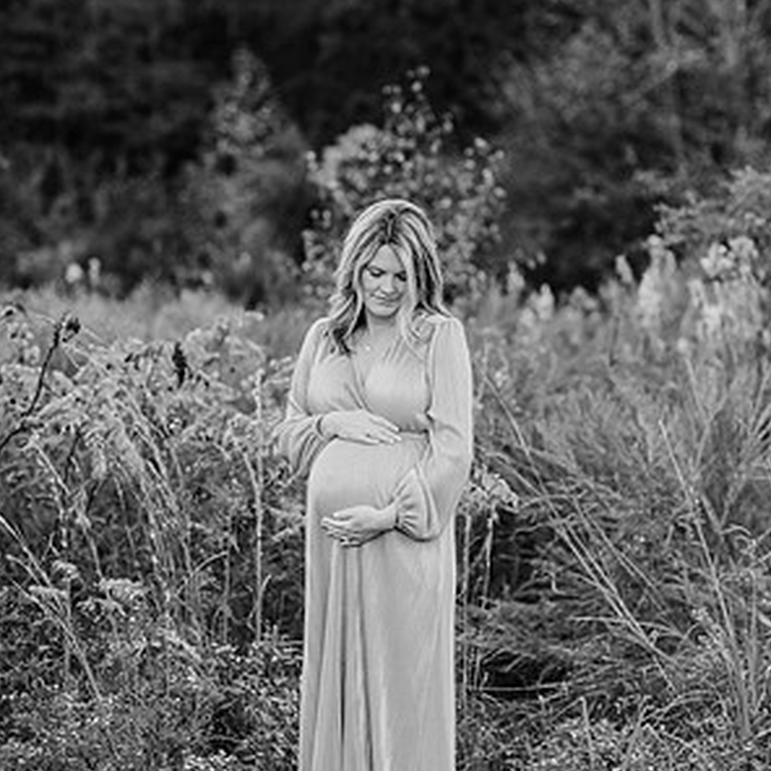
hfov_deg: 15.8
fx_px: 2772
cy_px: 383
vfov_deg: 15.8
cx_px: 386
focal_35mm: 110
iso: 200
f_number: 2.2
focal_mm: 85
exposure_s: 1/320
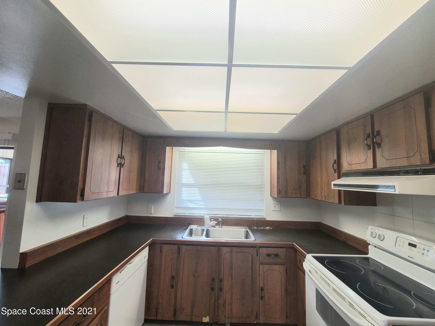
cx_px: 218
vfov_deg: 89.9
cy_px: 163
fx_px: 163
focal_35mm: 13
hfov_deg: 106.2
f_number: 2.2
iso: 80
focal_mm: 2.2
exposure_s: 1/119
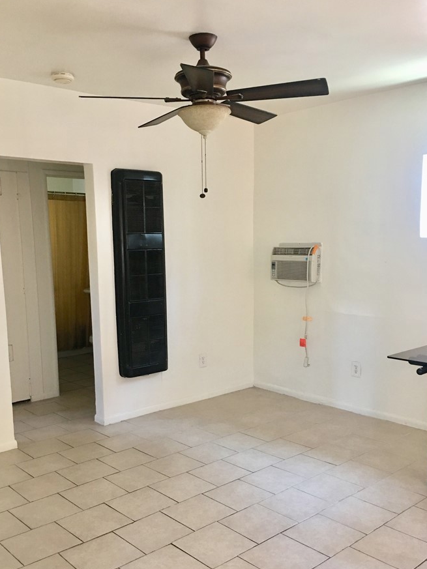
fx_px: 559
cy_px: 325
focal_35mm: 34
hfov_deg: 41.8
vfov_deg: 53.8
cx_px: 203
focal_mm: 4.15
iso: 64
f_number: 2.2
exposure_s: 1/15
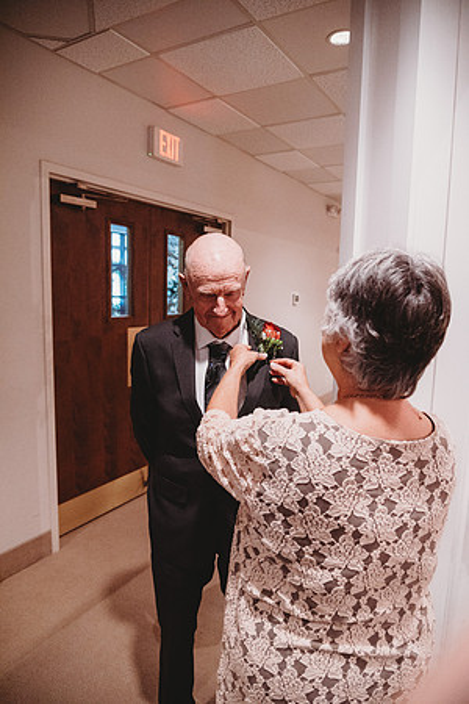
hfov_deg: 53.1
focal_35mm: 24
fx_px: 469
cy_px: 352
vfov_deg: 73.7
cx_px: 234
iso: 5000
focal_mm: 24
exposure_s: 1/125
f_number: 4
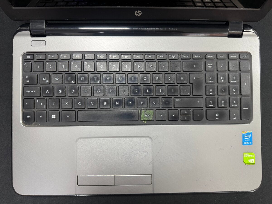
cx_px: 136
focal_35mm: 24
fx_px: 189
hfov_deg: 71.6
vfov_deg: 56.8
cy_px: 102
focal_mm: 6.76
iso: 200
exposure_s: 1/50
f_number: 1.78
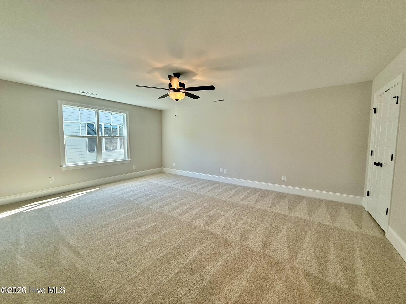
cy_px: 152
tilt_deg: -4.1
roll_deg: +0.0
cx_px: 203
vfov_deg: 85.7
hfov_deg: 102.1
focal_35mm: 14
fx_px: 164
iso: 125
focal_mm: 2.22
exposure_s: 1/120
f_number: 2.2
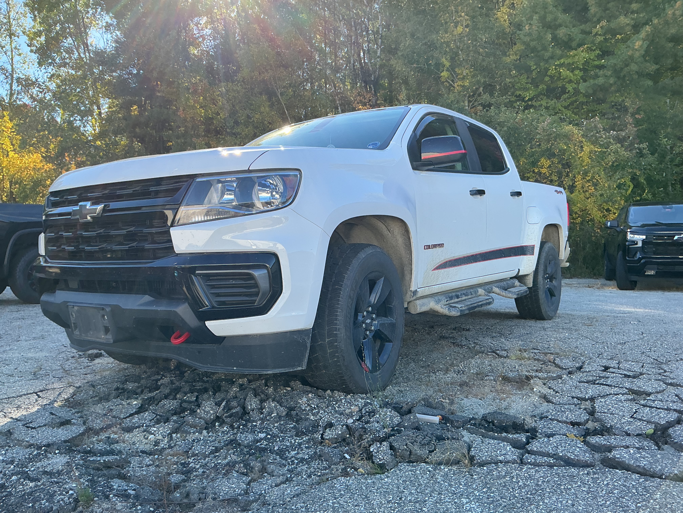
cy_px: 256
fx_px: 572
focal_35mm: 29
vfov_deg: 48.2
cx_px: 342
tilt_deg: -1.9
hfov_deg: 61.7
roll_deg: -0.3
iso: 25
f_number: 1.8
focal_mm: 3
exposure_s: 1/419
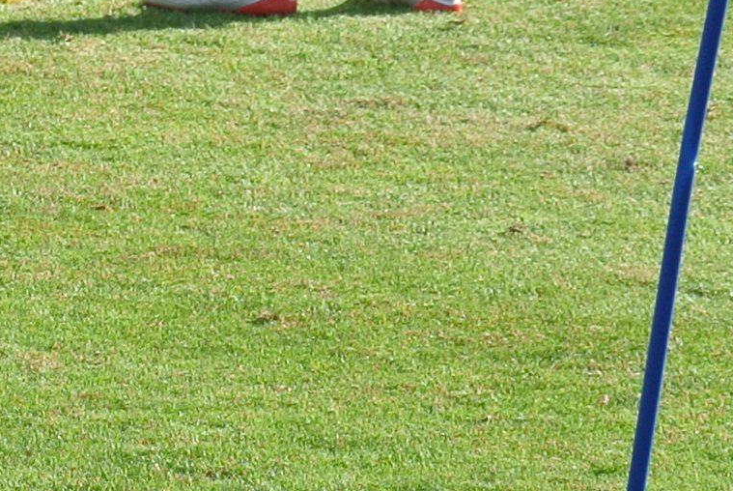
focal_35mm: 816
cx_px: -511
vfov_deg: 1.7
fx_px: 16634
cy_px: -476
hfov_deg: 2.5
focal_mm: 59.4
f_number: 4.5
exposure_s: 1/320
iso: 100
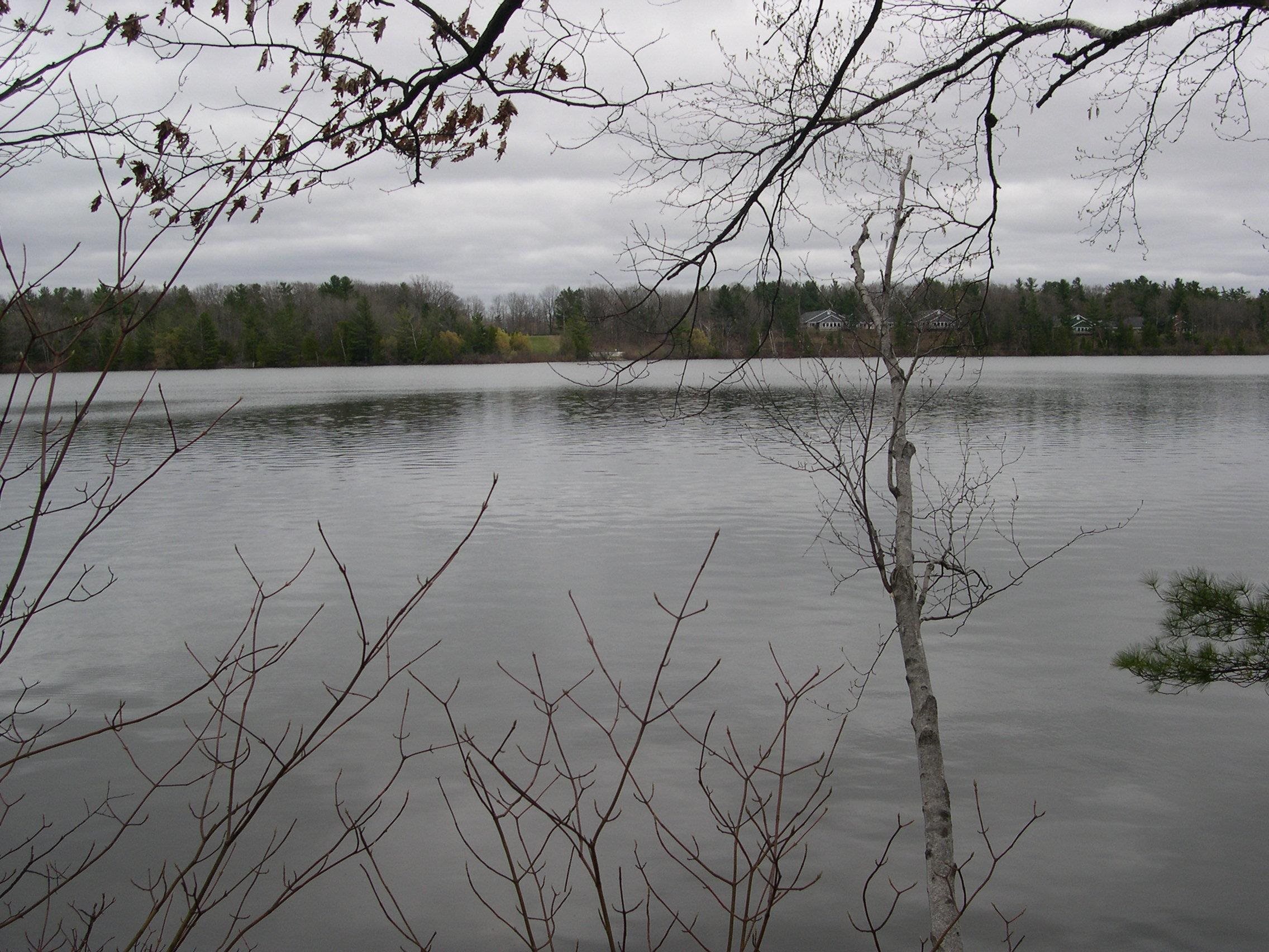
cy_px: 476
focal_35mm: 38
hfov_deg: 49.0
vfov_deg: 37.7
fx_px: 1393
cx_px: 634
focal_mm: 8
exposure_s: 1/178
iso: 100
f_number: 7.6
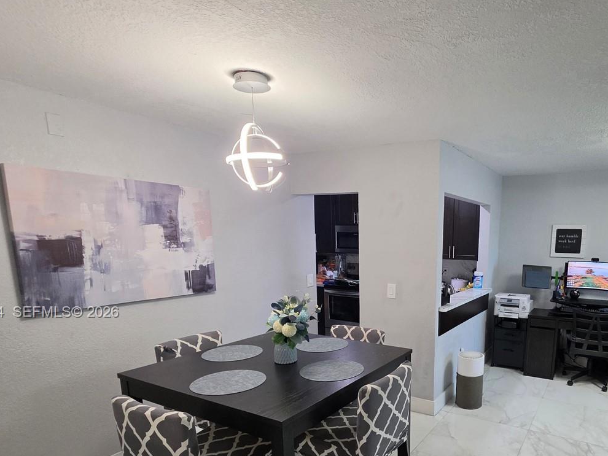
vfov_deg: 61.5
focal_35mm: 21
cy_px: 313
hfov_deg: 75.8
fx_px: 369
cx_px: 419
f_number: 1.9
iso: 250
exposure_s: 1/120
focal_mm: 2.2
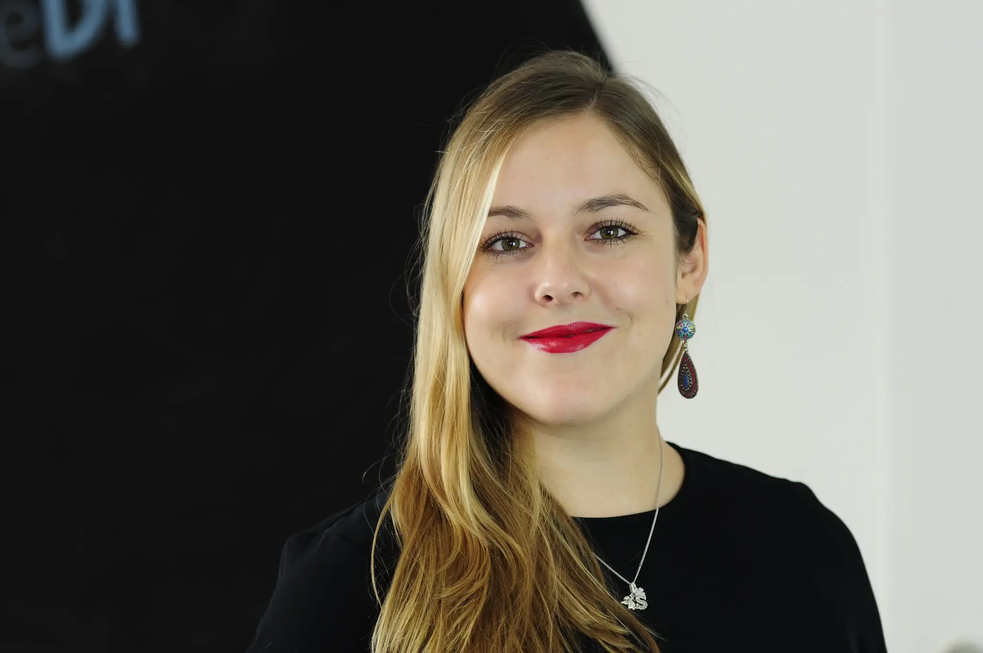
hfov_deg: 16.1
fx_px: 3477
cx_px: 492
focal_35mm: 128
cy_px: 326
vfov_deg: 10.7
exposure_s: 1/60
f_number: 3.5
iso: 200
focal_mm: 85
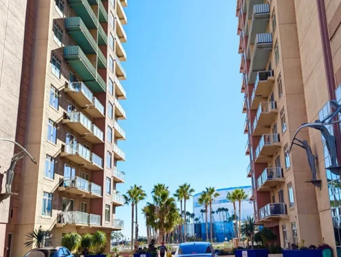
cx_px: 187
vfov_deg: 39.7
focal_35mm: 36
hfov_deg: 51.2
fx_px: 355
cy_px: 142
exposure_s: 1/1984
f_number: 1.85
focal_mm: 6.81
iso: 44
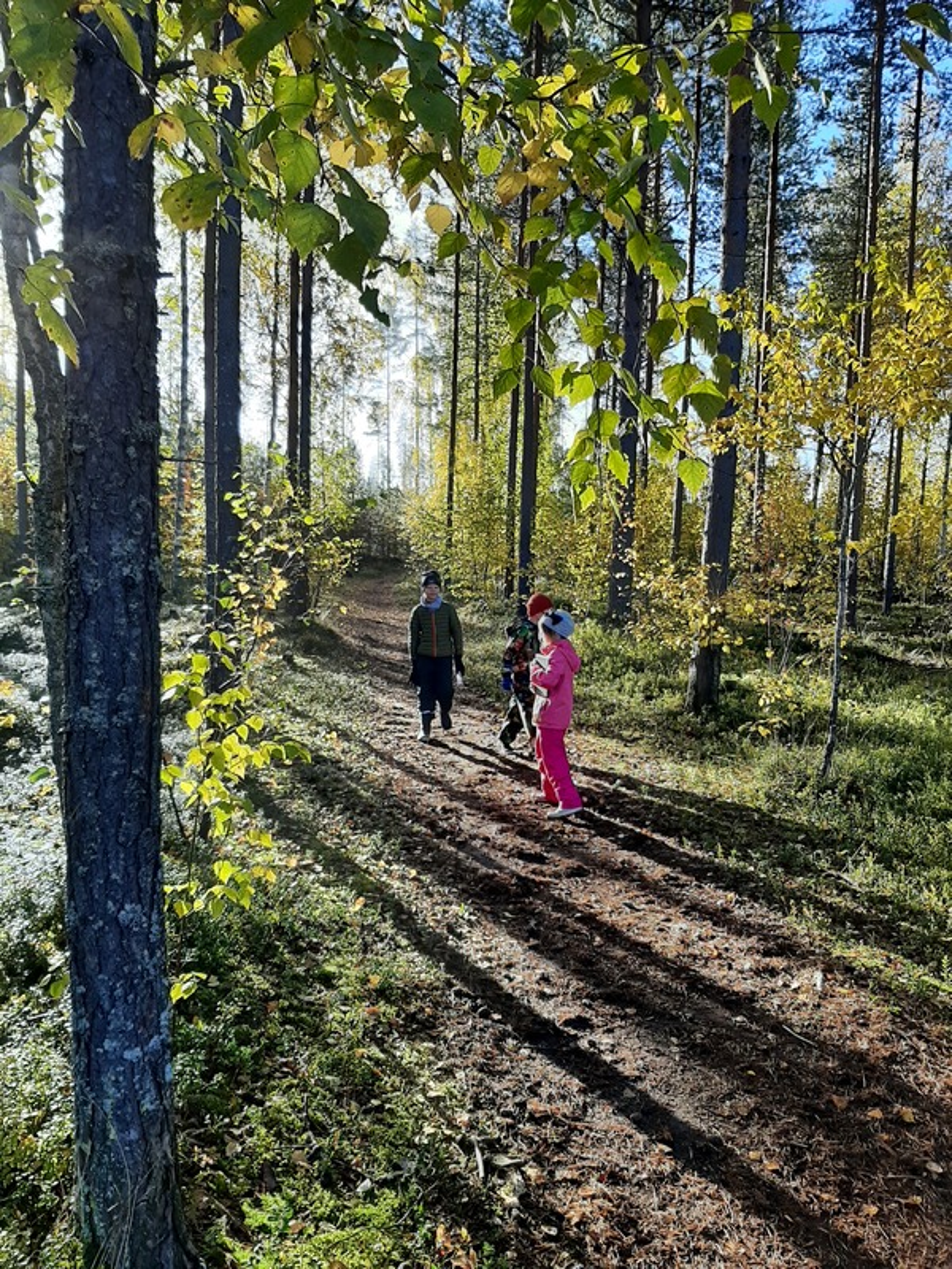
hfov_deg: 53.1
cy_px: 634
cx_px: 476
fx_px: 953
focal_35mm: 26
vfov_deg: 67.3
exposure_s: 1/546
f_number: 1.7
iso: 40
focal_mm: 3.93
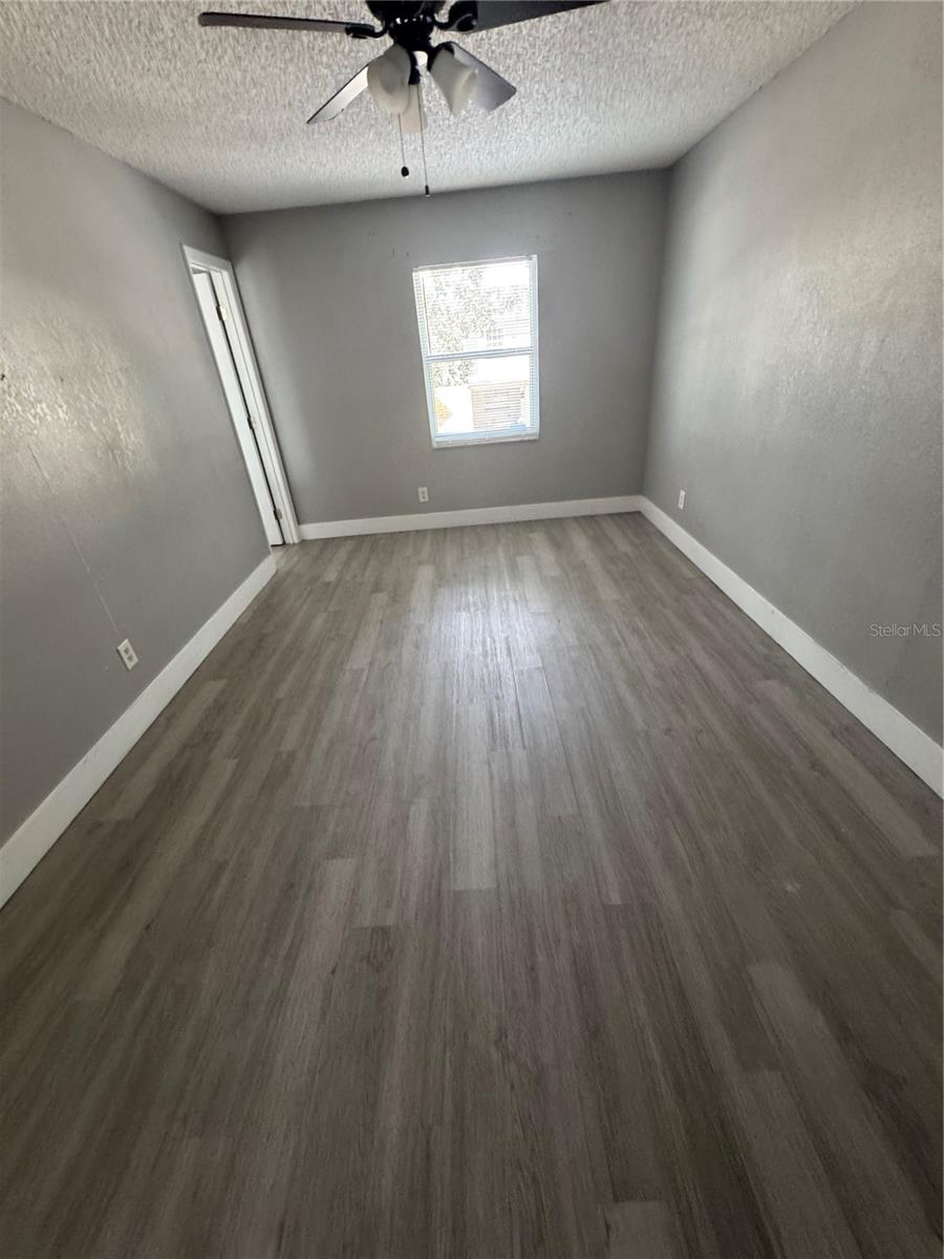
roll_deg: +6.3
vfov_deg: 102.1
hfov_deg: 85.7
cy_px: 630
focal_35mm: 14
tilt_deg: -24.9
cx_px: 472
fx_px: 509
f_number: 2.2
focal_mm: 2.22
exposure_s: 1/60
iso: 320
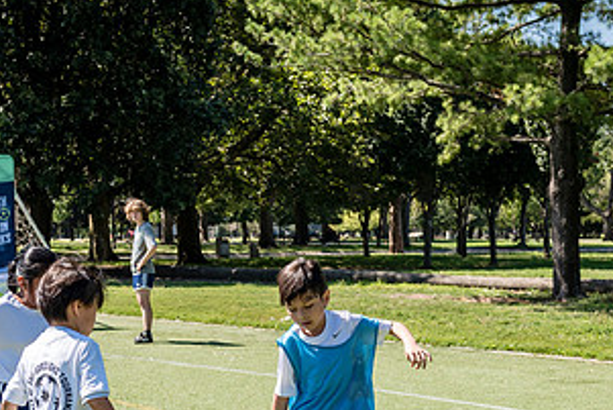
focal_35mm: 76
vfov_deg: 17.6
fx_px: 1295
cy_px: 408
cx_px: 301
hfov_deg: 26.6
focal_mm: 35
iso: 200
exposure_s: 1/1250
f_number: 4
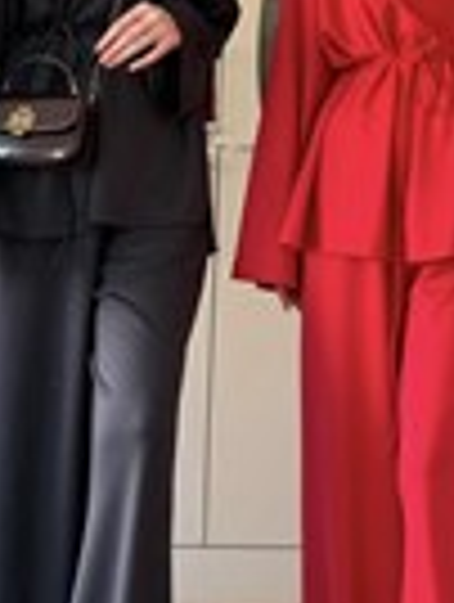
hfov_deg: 19.8
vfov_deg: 25.9
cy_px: 128
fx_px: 1290
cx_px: 328
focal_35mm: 74
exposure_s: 1/121
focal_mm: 6.76
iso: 160
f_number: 1.78
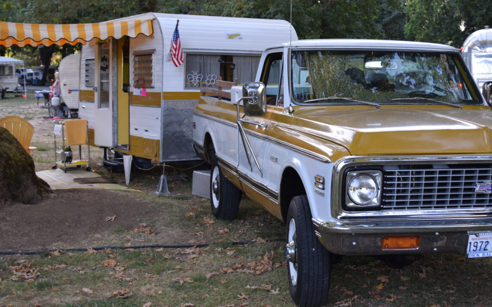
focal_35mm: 57
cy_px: 116
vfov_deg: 22.7
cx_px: 298
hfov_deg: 35.5
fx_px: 764
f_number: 5
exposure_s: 1/100
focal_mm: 28
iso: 400
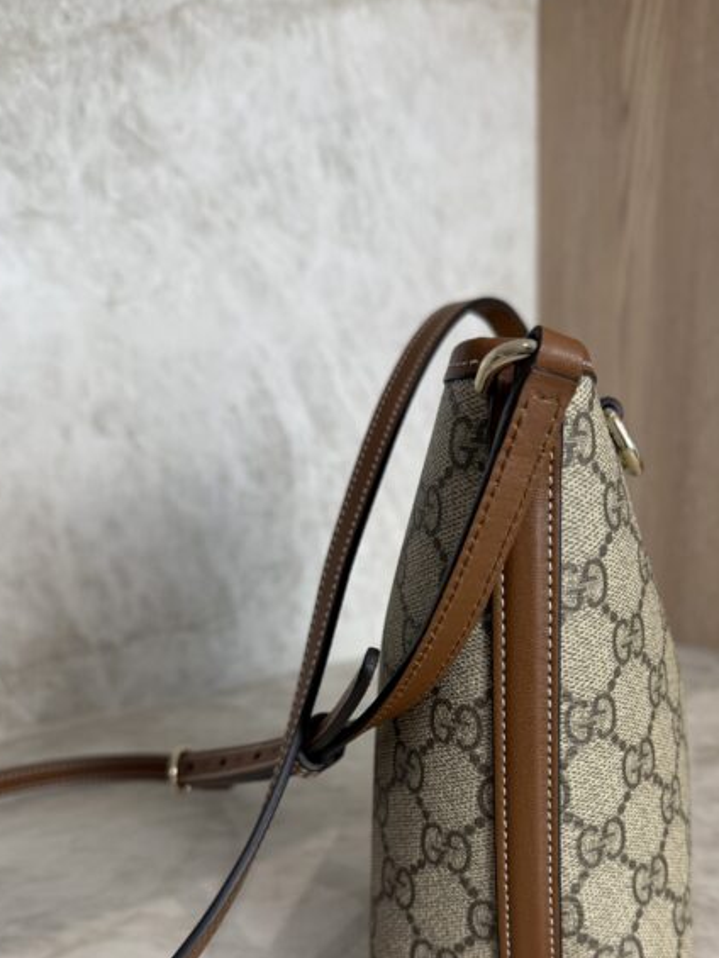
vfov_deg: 52.5
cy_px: 665
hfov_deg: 41.2
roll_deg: +0.7
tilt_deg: -12.8
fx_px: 941
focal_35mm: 34
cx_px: 483
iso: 100
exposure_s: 1/120
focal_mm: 6.76
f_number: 1.78
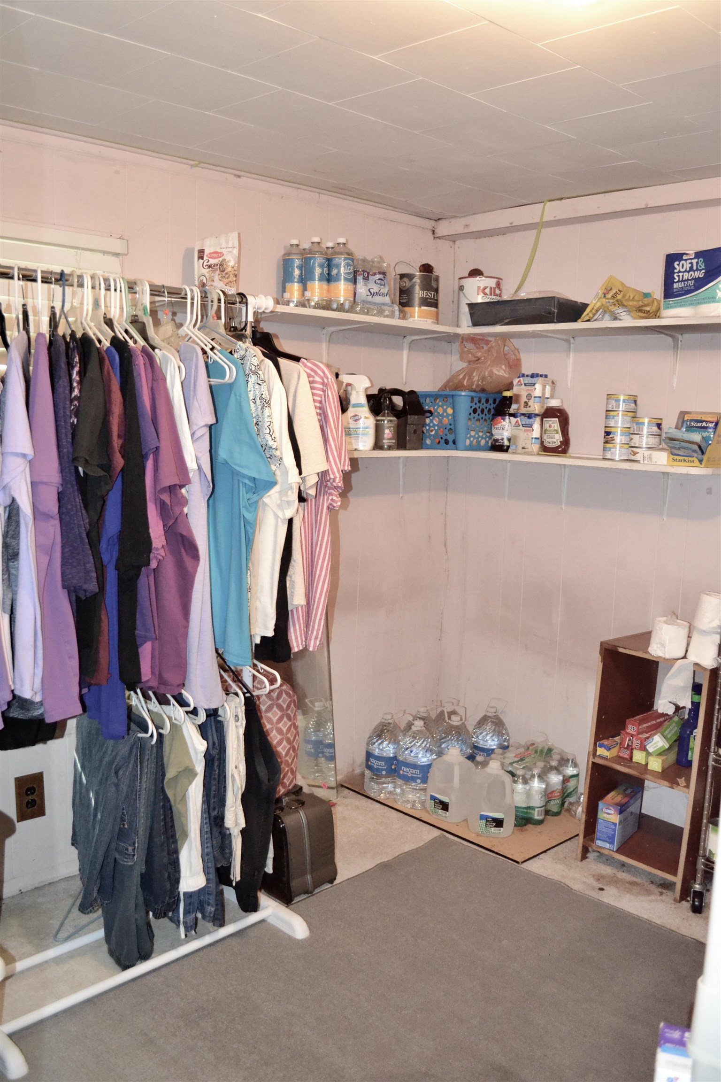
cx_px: 360
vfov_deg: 61.9
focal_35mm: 30
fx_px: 901
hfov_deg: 43.6
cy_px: 541
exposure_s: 1/60
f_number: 3.8
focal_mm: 20
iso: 3200
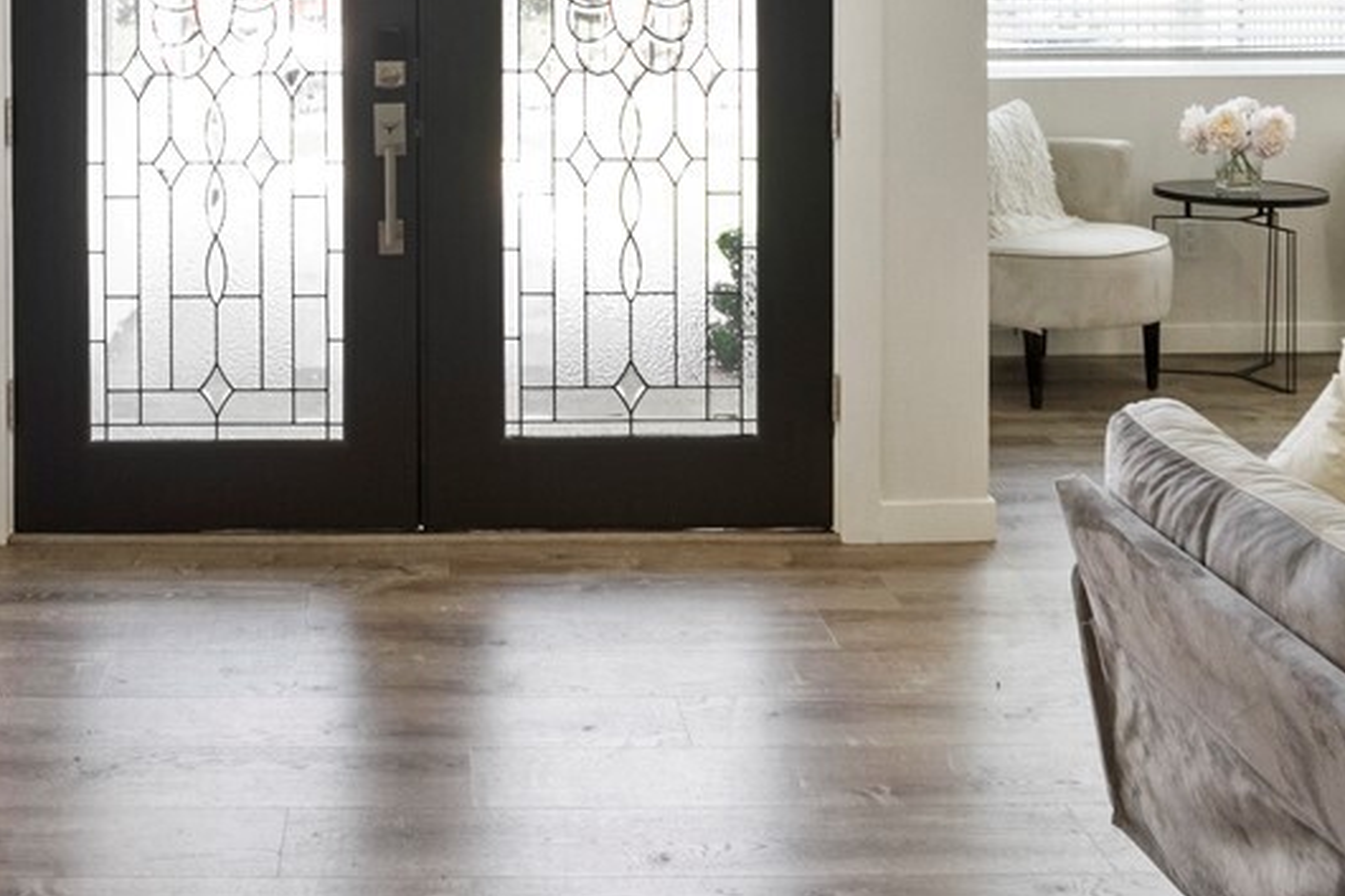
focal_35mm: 48
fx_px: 1793
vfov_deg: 26.5
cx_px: 420
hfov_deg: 40.5
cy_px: -11
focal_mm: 10
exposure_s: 1/20
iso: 1000
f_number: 10
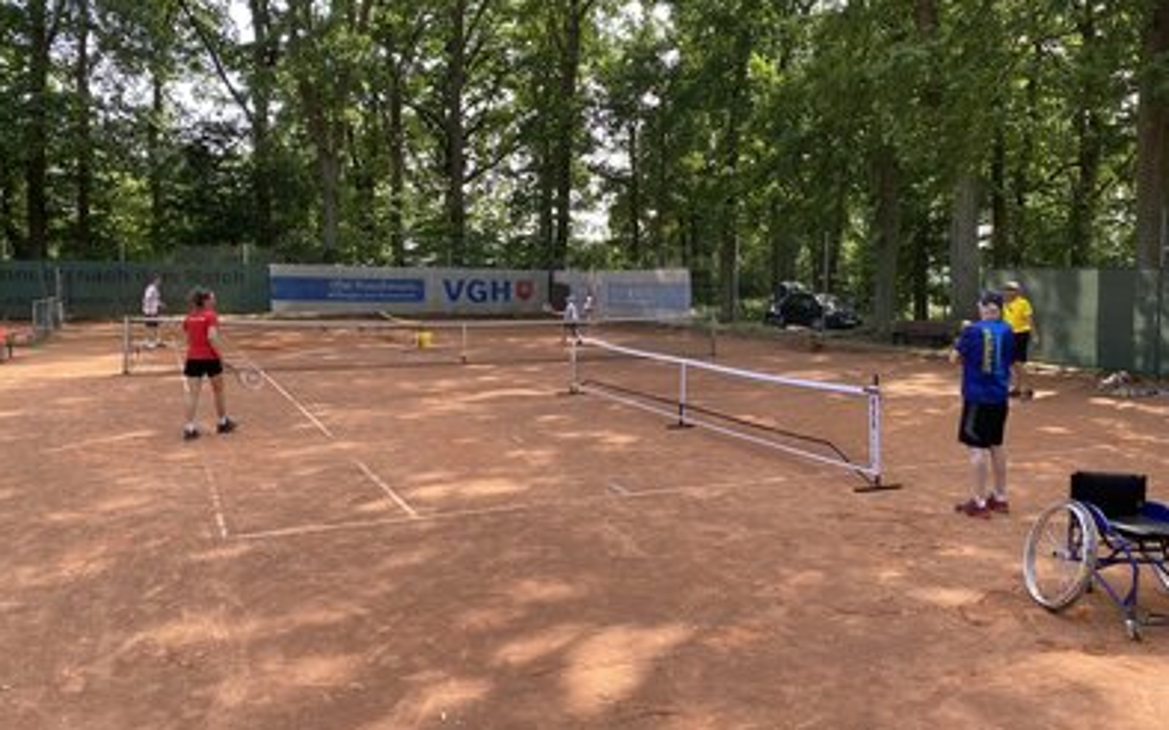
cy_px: 338
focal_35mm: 28
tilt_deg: -1.0
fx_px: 892
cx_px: 584
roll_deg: -1.5
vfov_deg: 44.5
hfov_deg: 66.5
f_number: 1.8
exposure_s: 1/312
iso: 32
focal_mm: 4.25
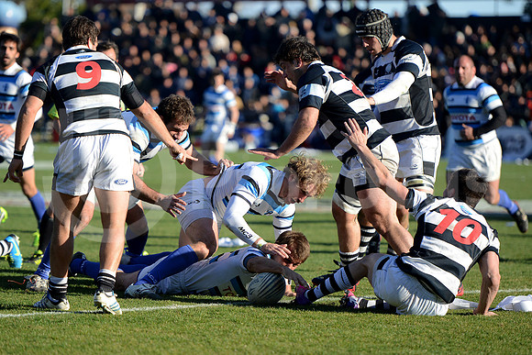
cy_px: 178
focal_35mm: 165
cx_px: 266
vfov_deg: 8.3
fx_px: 2439
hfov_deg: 12.4
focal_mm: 165
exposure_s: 1/1600
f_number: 2.8
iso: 320
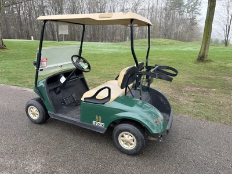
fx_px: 161
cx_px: 116
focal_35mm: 24
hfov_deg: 71.6
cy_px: 87
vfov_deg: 56.8
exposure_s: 1/1139
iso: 100
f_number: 1.78
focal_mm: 6.76
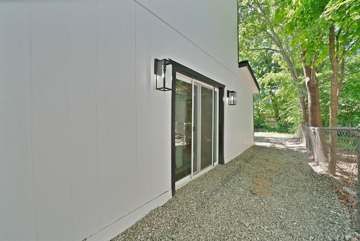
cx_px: 180
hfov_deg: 112.6
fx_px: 120
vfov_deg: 90.1
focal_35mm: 12
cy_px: 120
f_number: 9
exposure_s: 1/25
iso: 640
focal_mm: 12
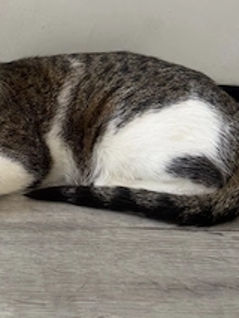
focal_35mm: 45
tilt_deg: -30.4
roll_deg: -3.1
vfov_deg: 42.0
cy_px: 176
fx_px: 414
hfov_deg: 31.4
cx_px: 48
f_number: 1.78
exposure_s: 1/74
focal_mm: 6.76
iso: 200
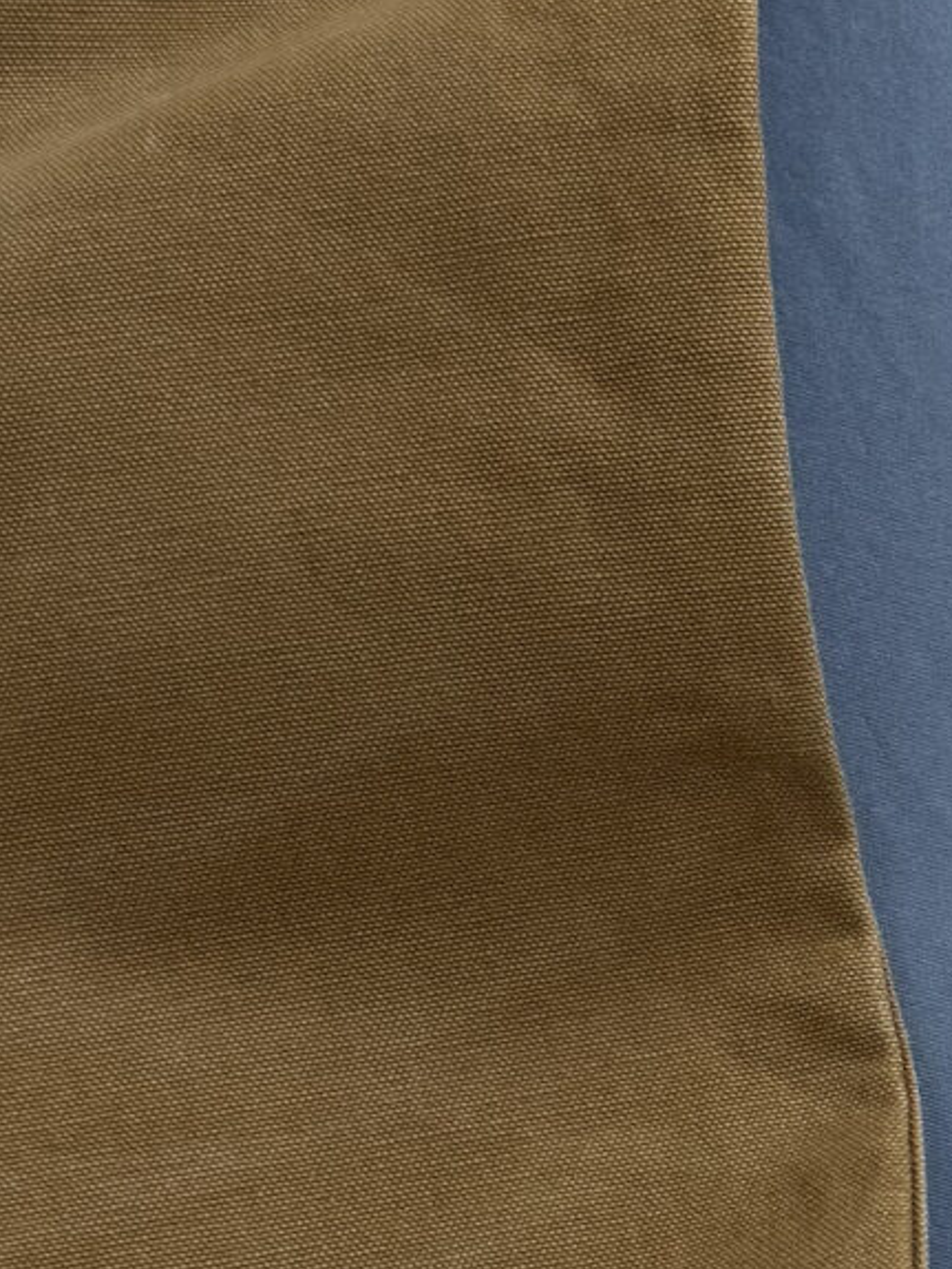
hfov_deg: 13.2
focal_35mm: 107
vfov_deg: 17.9
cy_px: 1249
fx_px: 3921
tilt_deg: -79.1
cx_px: 1354
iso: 100
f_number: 1.78
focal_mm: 6.76
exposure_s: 1/60
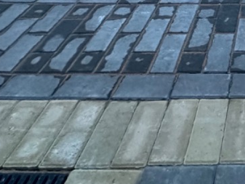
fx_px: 326
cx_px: 285
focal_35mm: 46
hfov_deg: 34.2
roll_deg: -1.4
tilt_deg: -12.4
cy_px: -111
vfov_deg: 23.4
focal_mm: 2.22
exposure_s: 1/59
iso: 1250
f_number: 2.2
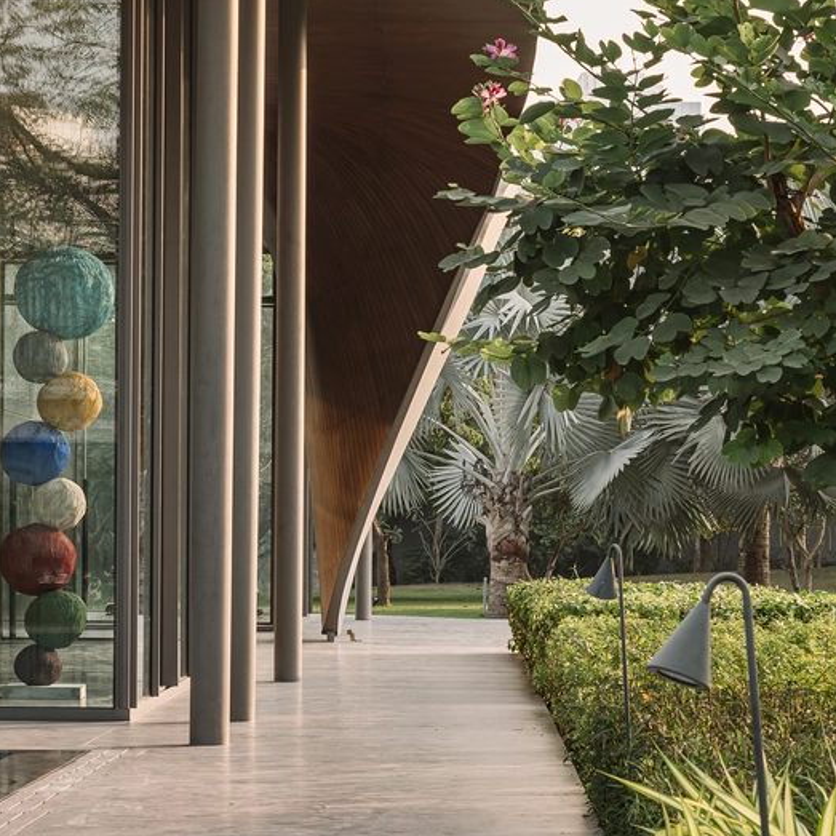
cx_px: -208
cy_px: 251
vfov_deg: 14.9
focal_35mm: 117
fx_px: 3197
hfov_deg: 14.4
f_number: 10
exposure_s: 1/5
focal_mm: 50
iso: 64
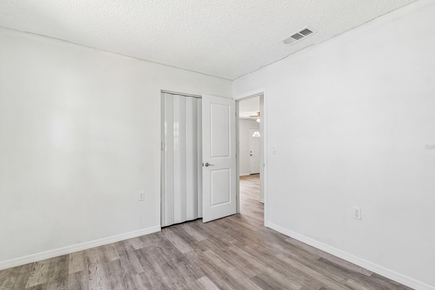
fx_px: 193
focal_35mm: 16
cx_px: 219
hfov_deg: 96.8
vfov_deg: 73.7
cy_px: 147
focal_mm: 10
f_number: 5.6
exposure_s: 1/5
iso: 100
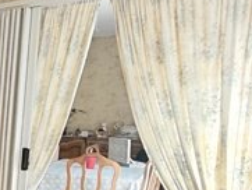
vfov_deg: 26.6
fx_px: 386
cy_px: 173
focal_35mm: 53
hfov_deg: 26.1
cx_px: -129
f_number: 2
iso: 200
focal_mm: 1.82
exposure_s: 1/33
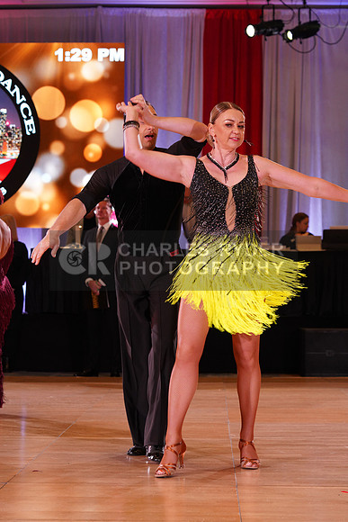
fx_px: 1304
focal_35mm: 90
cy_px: 261
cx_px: 174
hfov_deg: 15.2
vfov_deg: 22.6
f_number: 5.6
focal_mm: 90
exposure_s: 1/160
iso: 1600
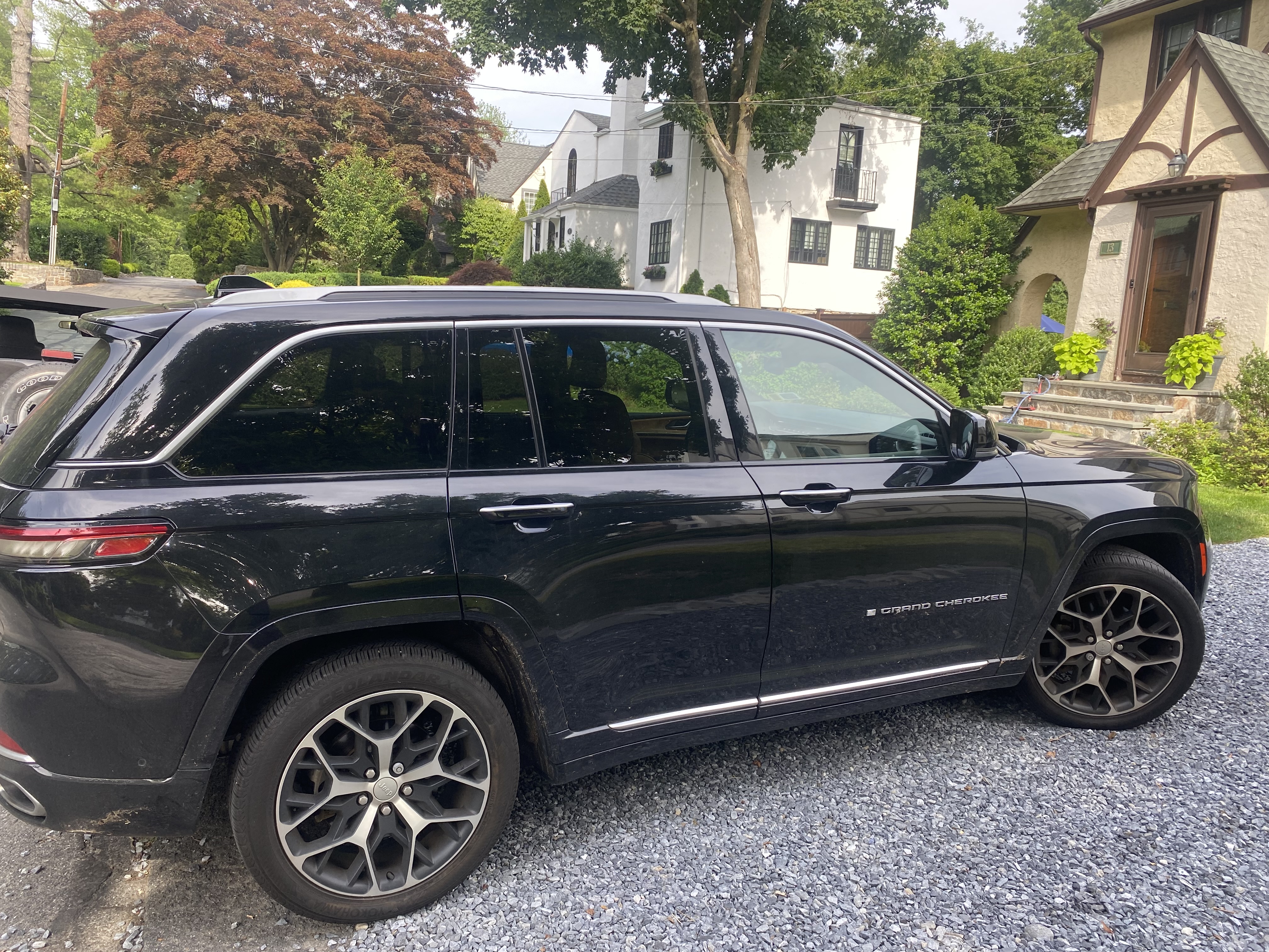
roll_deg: -3.9
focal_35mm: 26
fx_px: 953
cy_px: 476
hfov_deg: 67.3
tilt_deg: -9.0
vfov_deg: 53.1
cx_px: 634
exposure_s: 1/317
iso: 32
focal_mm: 4.25
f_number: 1.8
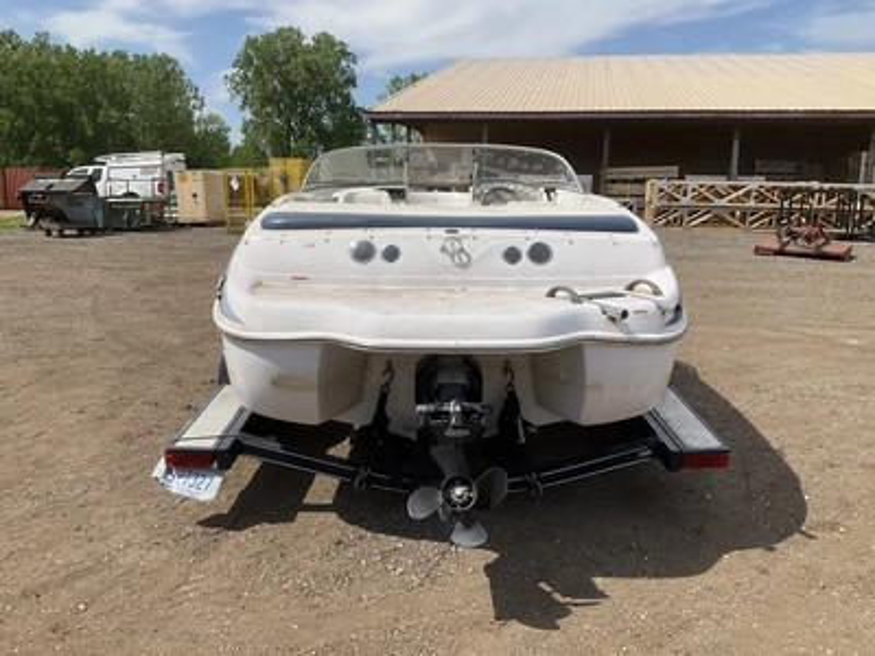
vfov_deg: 48.2
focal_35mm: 29
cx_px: 438
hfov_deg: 61.7
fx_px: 733
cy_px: 328
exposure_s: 1/2538
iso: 25
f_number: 1.8
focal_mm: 3
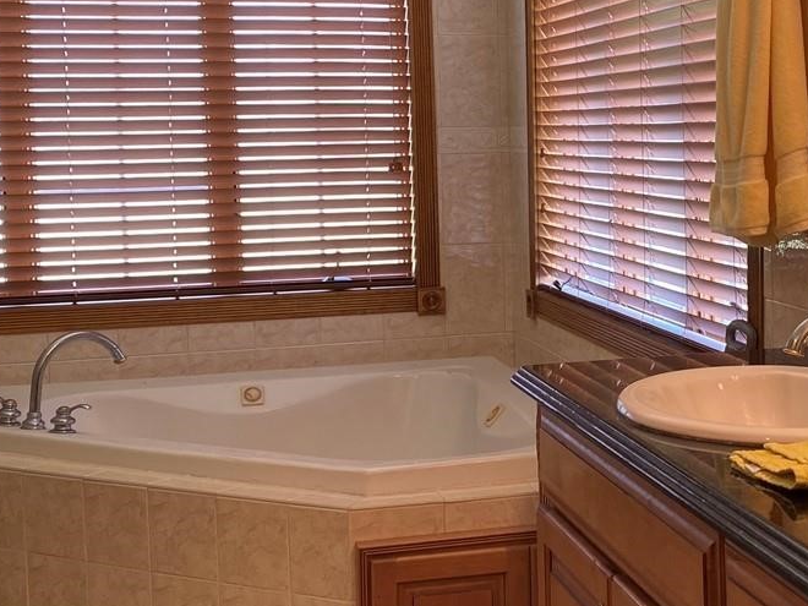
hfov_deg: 30.0
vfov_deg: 23.3
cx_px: 648
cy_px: 252
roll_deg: +0.6
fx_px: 1471
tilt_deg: -3.6
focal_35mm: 63
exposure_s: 1/60
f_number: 1.8
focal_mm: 4.25
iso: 64
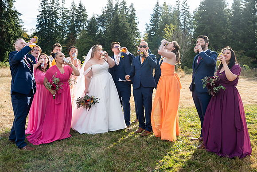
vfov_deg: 37.9
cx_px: 128
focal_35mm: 35
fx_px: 250
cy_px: 86
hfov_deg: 54.4
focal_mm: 35
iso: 250
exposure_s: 1/800
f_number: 5
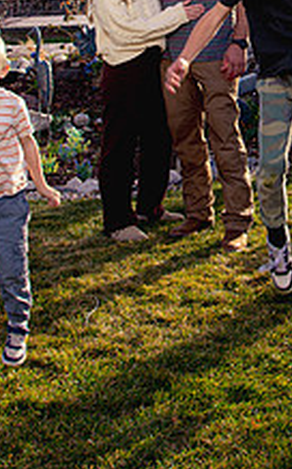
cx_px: 236
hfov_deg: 17.0
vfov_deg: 26.0
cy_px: 16
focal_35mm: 76
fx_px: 969
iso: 500
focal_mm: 24
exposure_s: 1/320
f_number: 8
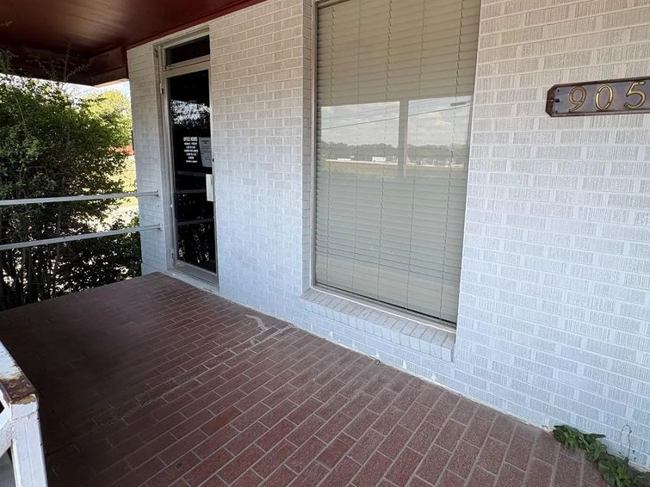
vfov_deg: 68.4
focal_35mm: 19
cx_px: 360
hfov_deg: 84.4
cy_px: 215
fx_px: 357
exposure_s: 1/351
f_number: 2.2
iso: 40
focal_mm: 2.22
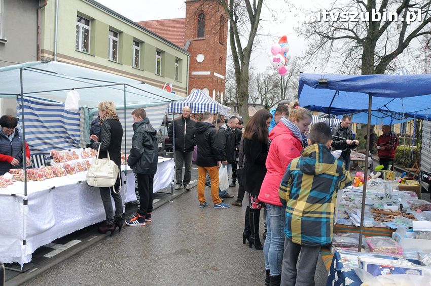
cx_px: 216
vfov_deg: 47.8
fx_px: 323
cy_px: 143
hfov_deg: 67.4
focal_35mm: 27
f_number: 8
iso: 1600
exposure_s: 1/250
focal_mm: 18
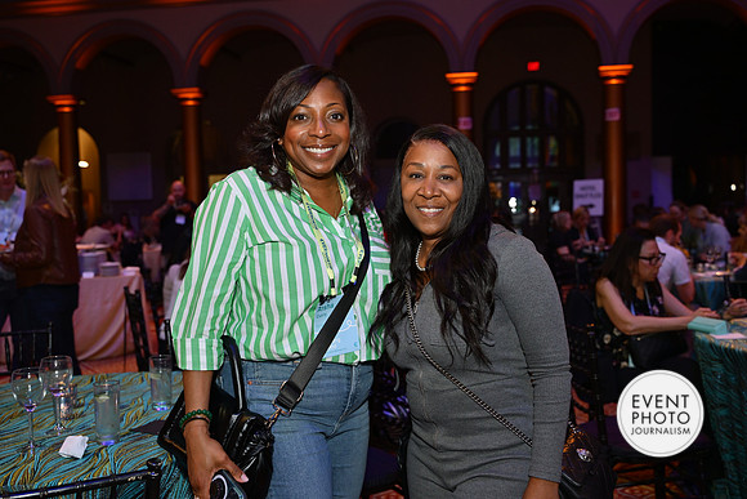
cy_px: 250
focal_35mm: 37
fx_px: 768
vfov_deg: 36.0
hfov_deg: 51.9
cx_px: 374
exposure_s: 1/100
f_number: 4
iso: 800
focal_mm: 37
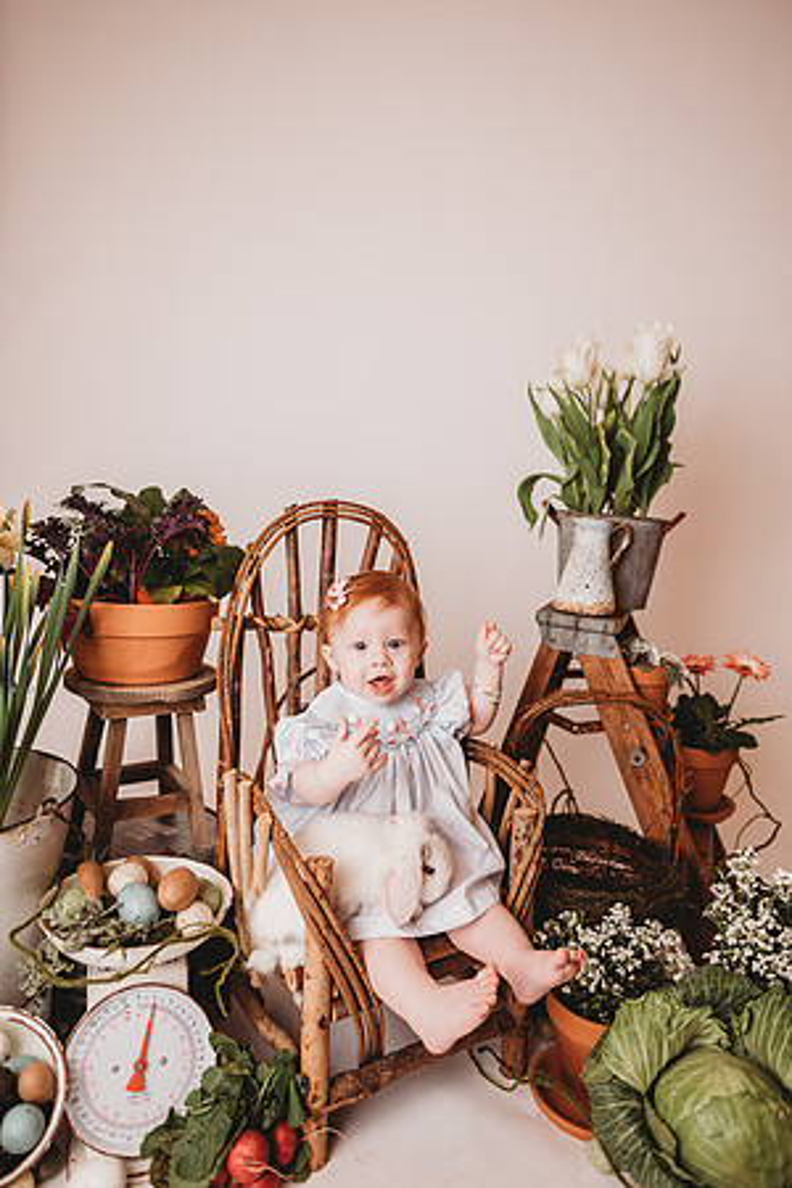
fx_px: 792
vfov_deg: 73.7
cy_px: 594
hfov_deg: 53.1
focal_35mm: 24
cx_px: 396
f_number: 2.5
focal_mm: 24
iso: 100
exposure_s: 1/160
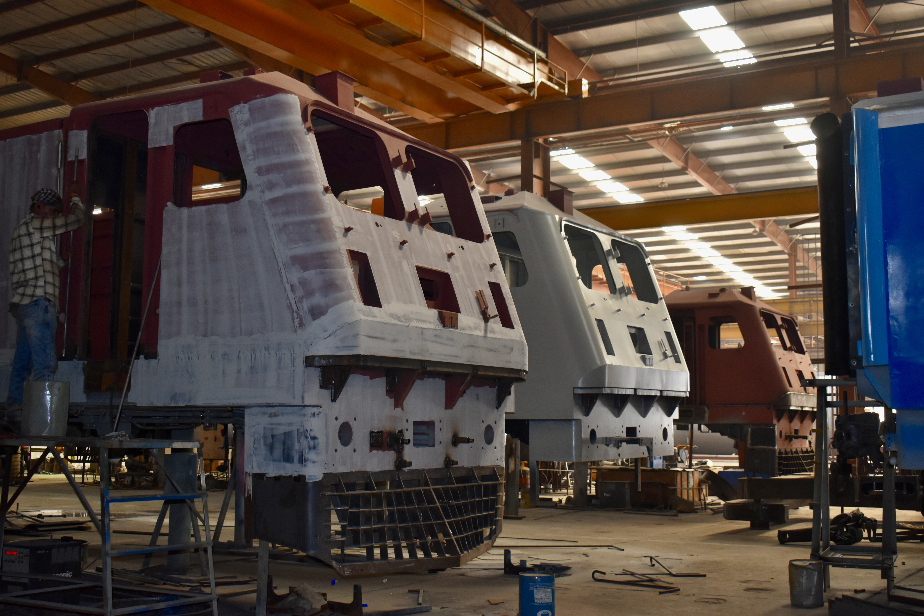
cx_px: 462
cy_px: 308
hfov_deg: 43.6
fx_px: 1155
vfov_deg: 29.9
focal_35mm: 45
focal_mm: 30
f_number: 5
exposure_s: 1/100
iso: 800
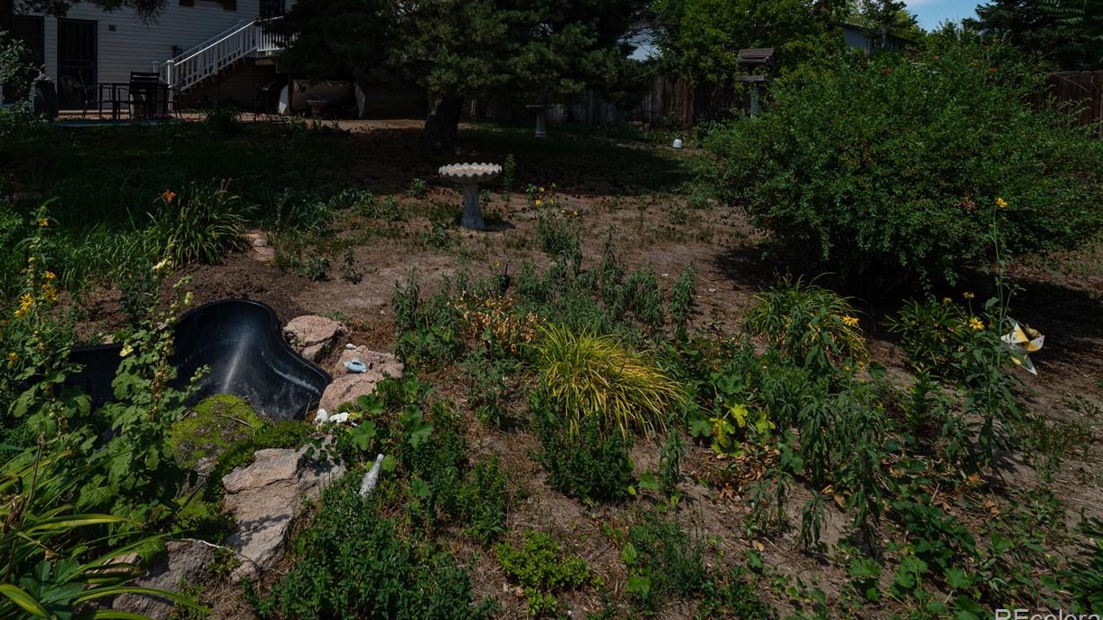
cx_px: 418
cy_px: 96
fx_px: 585
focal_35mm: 20
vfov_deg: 51.2
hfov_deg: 85.1
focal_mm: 7
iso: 100
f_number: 7.1
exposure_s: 1/400
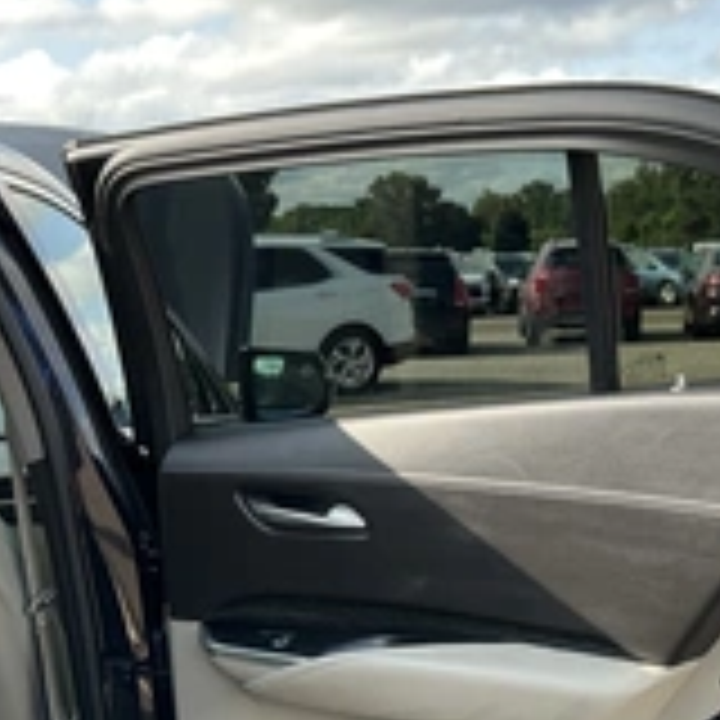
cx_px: 212
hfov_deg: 27.5
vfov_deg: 27.2
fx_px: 1459
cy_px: 572
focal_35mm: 62
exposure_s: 1/276
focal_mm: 3
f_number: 1.8
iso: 25
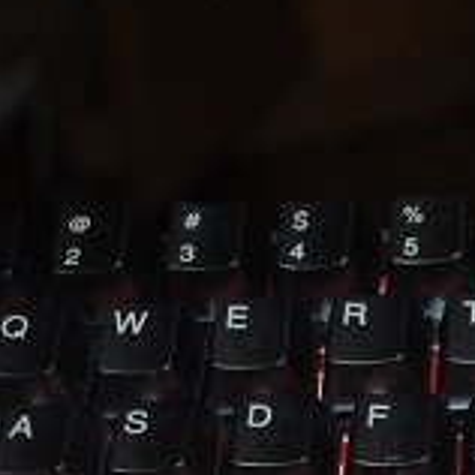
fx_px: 1754
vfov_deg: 15.0
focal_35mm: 113
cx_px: 669
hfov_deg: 14.6
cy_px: 546
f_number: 4
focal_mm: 24
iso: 200
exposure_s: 1/60
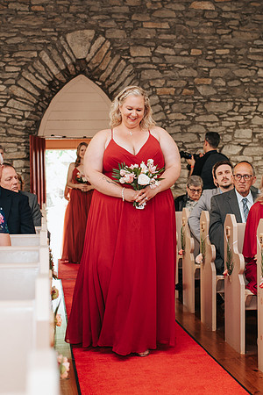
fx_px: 689
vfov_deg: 31.9
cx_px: 142
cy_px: 173
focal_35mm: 63
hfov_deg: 21.6
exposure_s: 1/200
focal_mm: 35
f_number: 2.8
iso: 1000
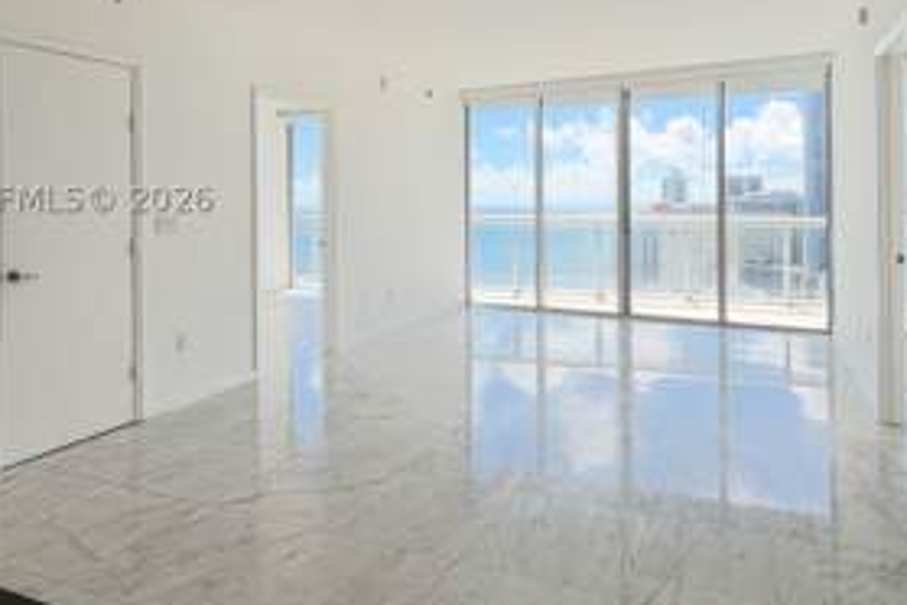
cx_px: 510
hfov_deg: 71.2
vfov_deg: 50.3
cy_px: 197
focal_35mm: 25
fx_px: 630
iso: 32
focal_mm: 2.22
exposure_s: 1/120
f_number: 2.2
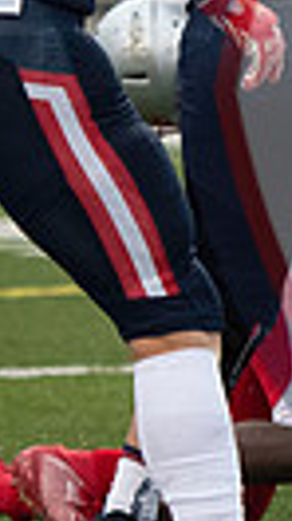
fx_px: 12420
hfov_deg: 1.3
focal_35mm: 900
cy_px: 89
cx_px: 1042
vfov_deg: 2.4
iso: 3600
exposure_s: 1/2000
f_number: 2.8
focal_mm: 130
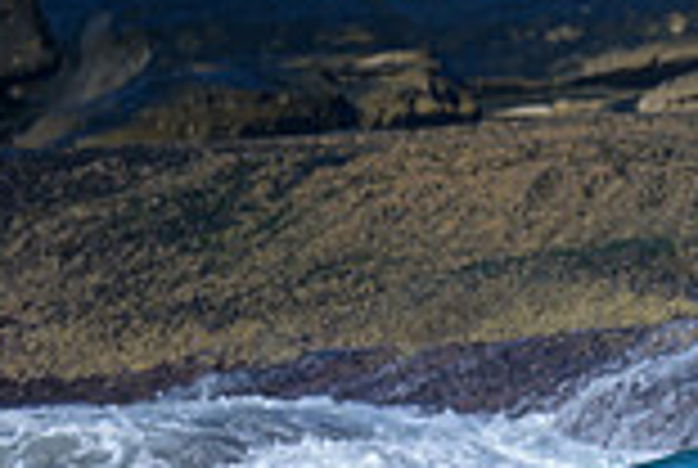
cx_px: 1555
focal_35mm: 4098
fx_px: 79608
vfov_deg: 0.3
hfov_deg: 0.5
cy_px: 407
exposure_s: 1/2000
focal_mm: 800
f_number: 6.3
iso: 200
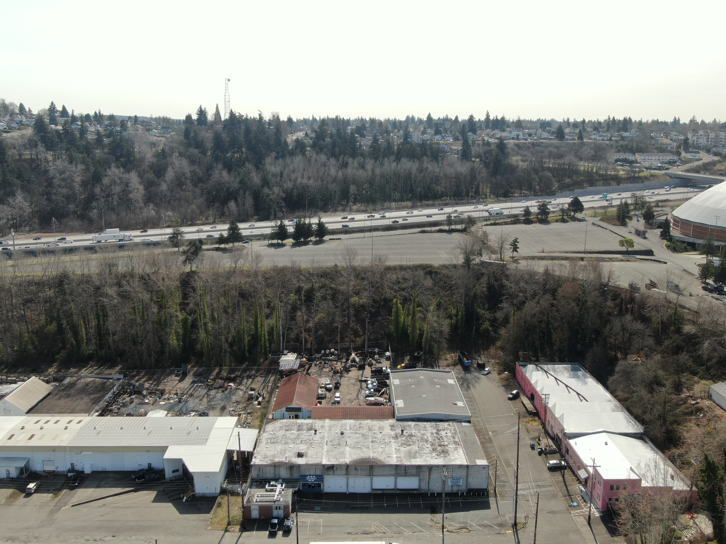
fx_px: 692
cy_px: 272
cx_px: 363
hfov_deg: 55.4
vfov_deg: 42.9
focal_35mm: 33
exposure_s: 1/320
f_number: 3.2
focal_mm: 5.69
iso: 100
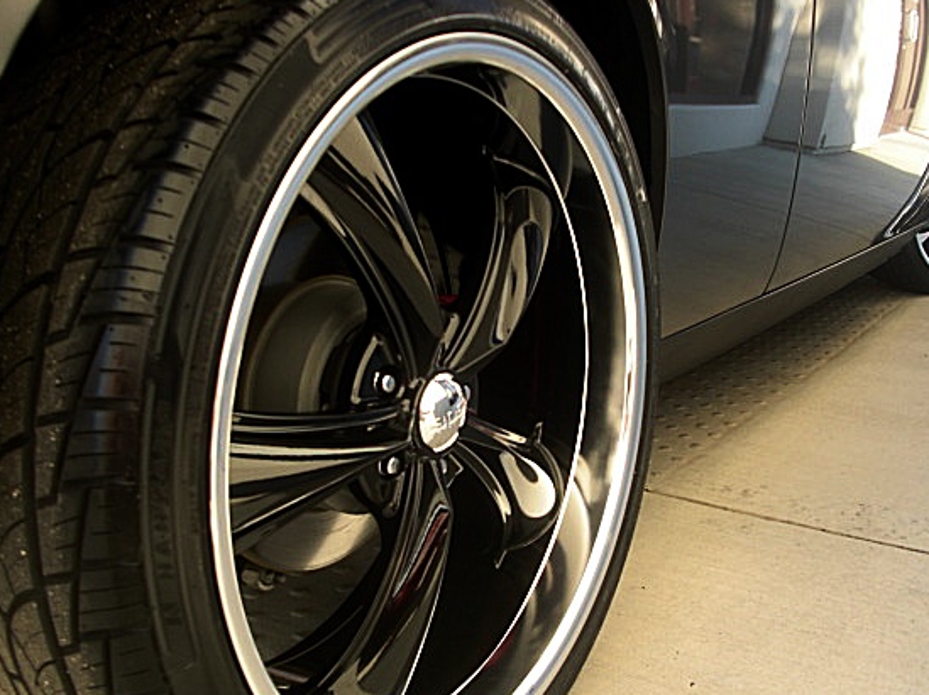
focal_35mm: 42
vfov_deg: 34.3
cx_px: 503
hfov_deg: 44.8
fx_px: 1126
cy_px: 387
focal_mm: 6.3
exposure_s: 1/100
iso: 50
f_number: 2.8
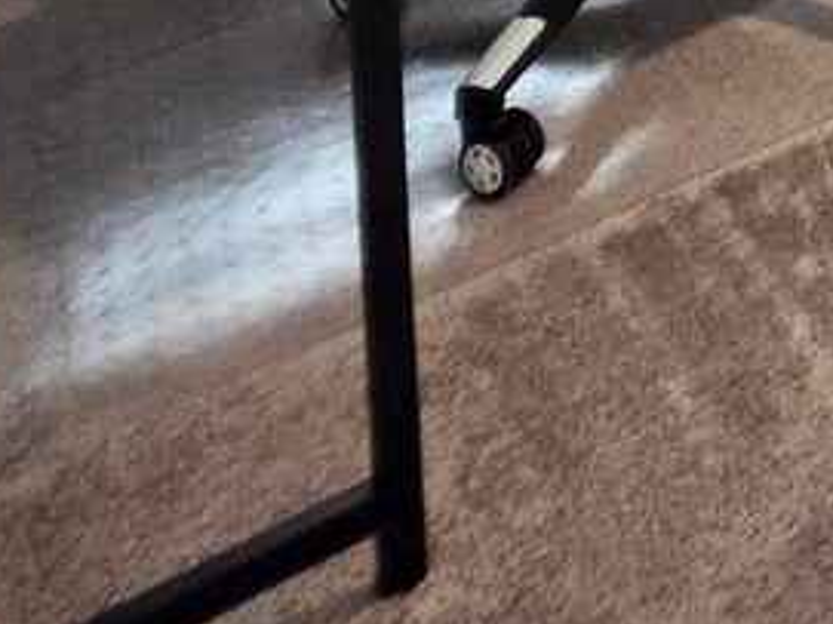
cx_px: 1432
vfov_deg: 13.1
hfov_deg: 20.9
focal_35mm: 69
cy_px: -1024
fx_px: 1660
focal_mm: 2.2
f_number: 1.9
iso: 125
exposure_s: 1/120
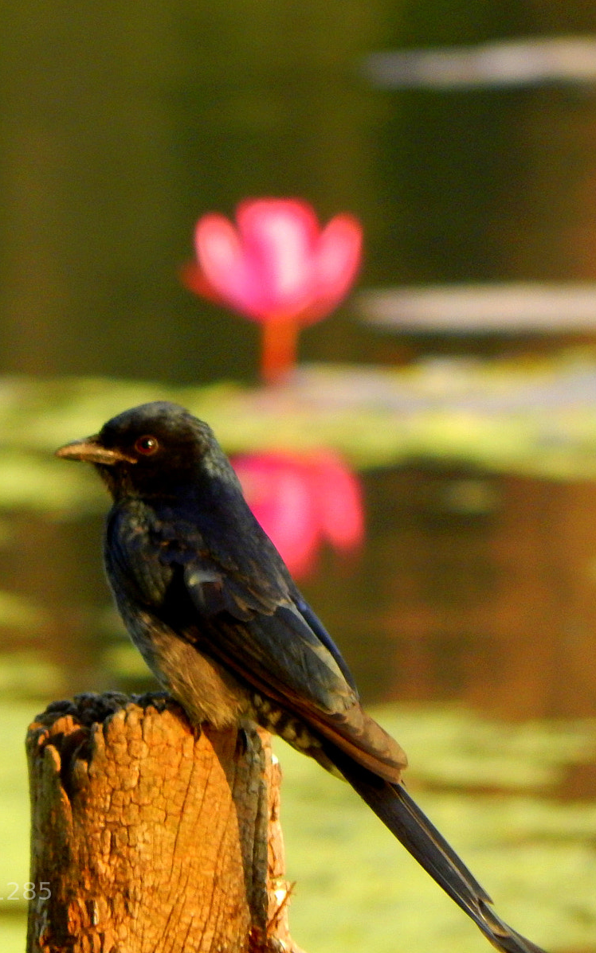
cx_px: 273
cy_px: 476
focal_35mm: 956
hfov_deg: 1.4
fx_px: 24848
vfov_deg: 2.2
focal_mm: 120
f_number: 5.8
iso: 400
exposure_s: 1/250
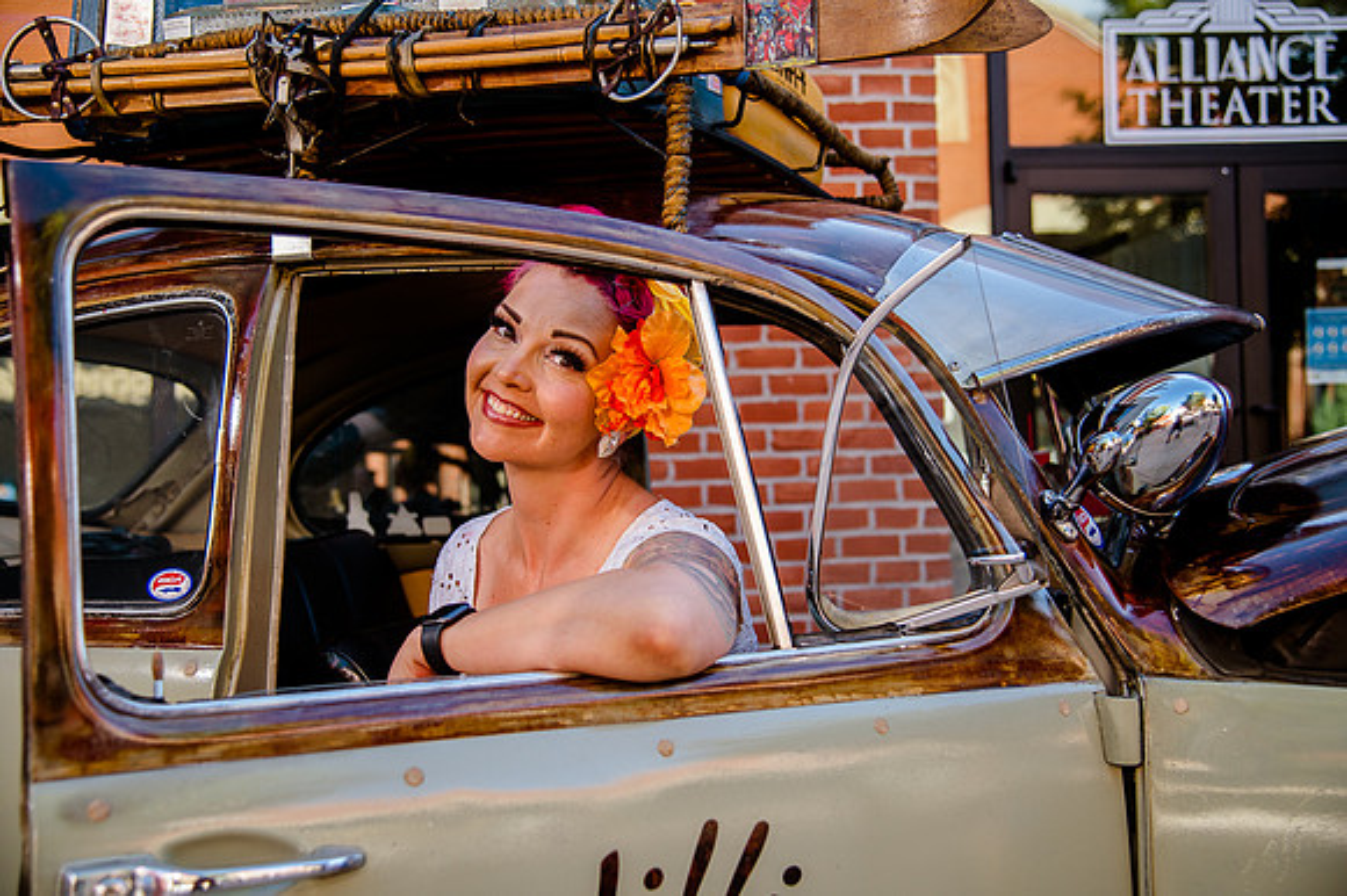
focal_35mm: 46
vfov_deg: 29.2
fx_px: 1720
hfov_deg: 42.8
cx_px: 674
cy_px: 448
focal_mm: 46
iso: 500
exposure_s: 1/320
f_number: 4
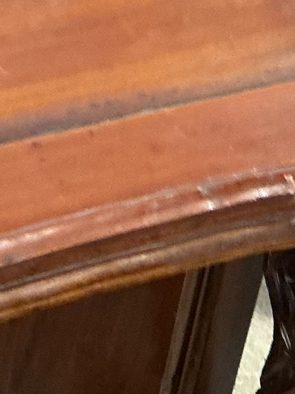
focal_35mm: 138
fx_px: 1568
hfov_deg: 10.7
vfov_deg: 14.2
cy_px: 69
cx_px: 2
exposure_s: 1/33
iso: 250
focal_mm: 3
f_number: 1.8
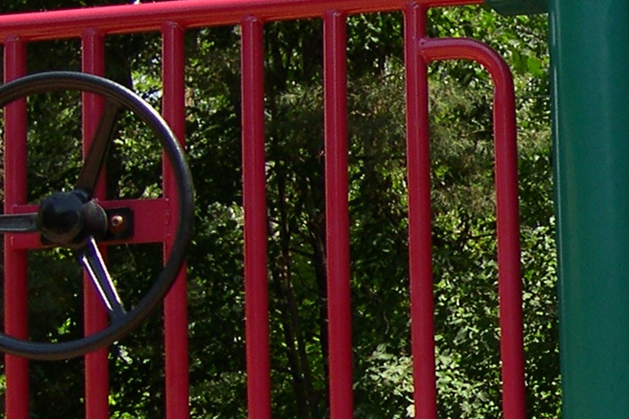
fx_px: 2270
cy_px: 276
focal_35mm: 130
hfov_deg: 14.9
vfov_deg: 10.5
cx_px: 878
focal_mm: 8
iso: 100
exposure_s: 1/582
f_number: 2.8
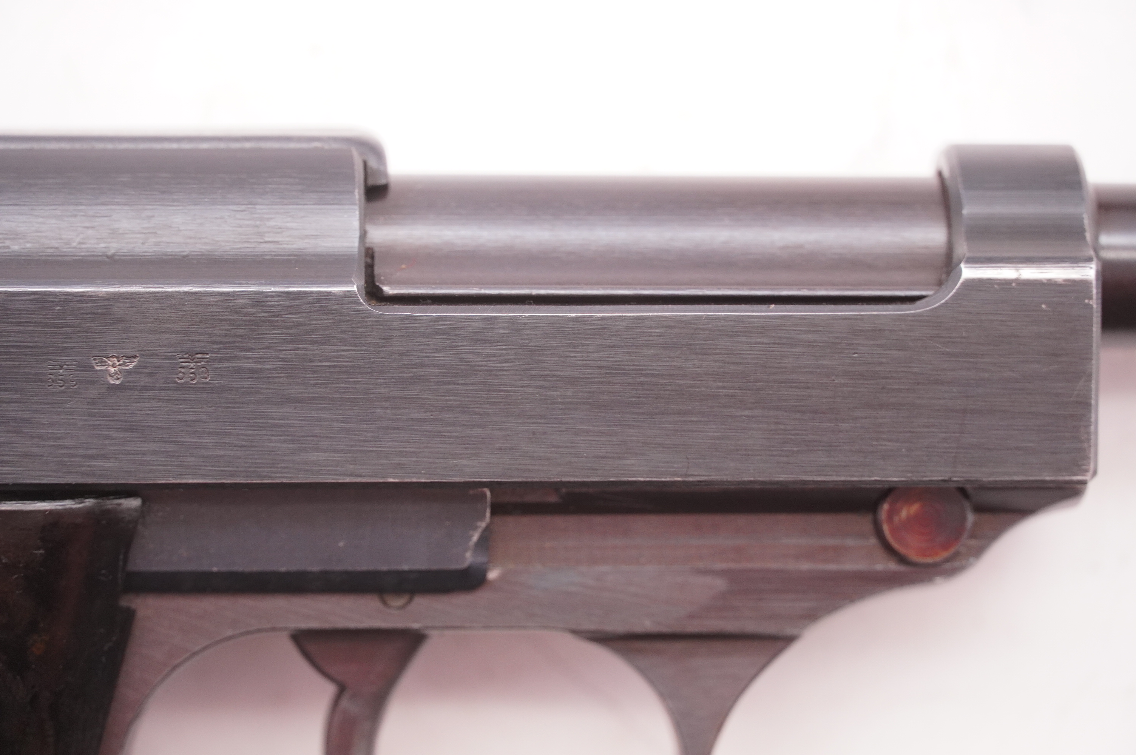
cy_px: 378
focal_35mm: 194
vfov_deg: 7.1
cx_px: 568
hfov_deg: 10.6
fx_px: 6101
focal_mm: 129
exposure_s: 1/125
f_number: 5.6
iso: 1000
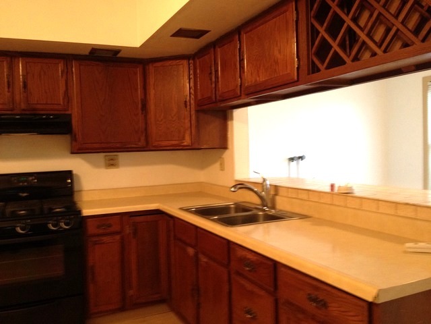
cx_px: 216
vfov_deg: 40.7
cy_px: 162
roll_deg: +0.7
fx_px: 436
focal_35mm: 35
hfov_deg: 52.6
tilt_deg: -5.1
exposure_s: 1/20
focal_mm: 4.28
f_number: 2.4
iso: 200
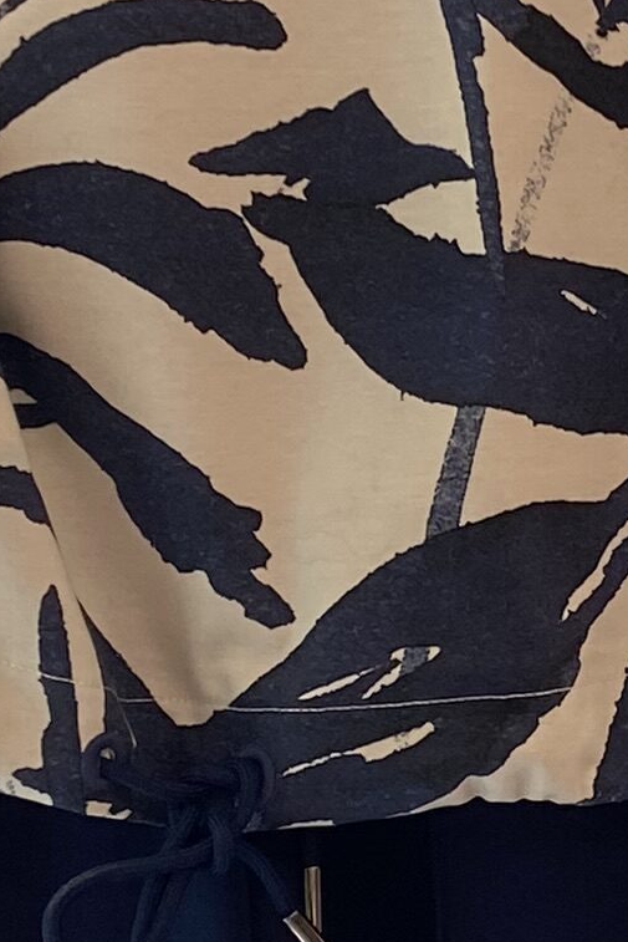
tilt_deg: -4.3
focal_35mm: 144
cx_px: 933
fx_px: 3766
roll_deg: +1.2
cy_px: 460
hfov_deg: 9.3
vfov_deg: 14.2
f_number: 1.8
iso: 64
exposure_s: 1/100
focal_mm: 4.25
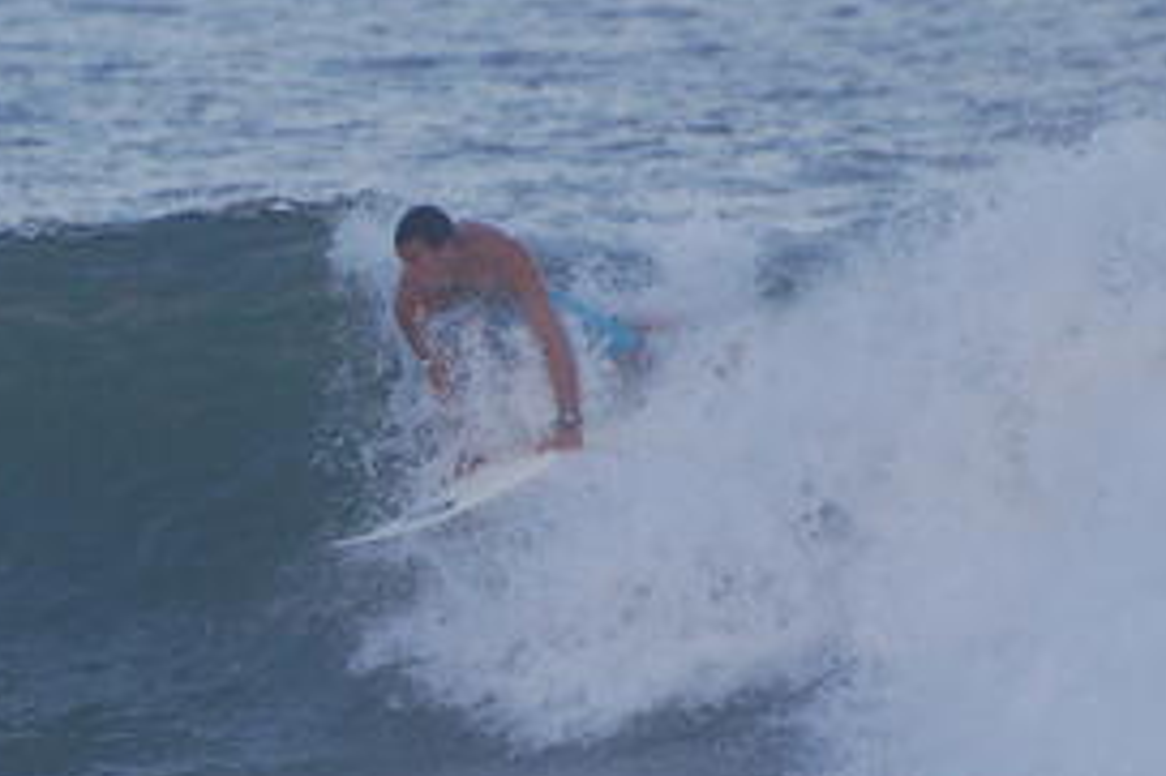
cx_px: 285
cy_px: 491
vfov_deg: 1.5
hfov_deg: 2.3
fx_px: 29358
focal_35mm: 907
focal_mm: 300
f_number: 5.6
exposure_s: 1/400
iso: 800
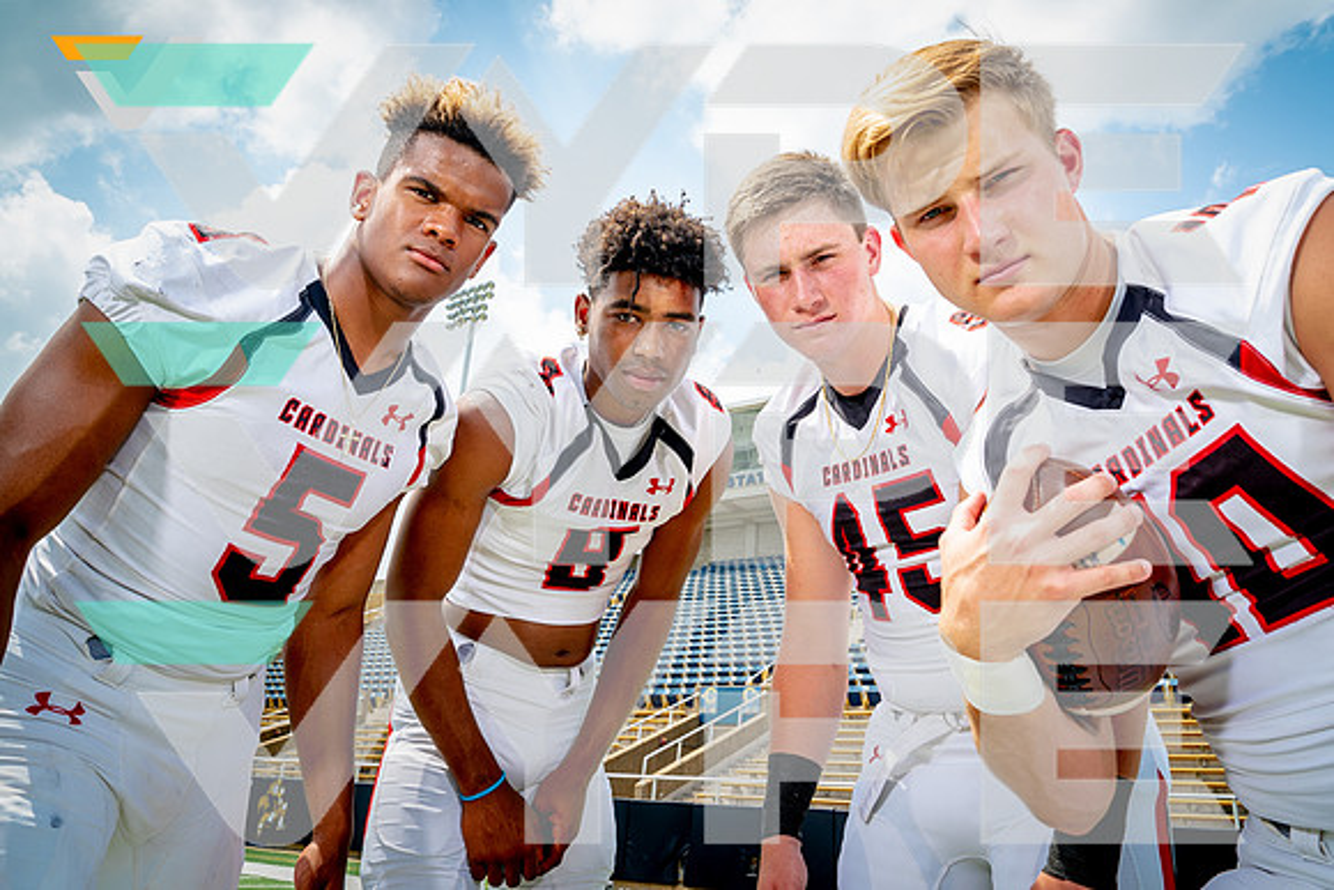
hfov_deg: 69.0
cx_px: 699
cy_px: 405
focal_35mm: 26
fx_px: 970
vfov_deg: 49.2
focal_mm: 24
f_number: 8
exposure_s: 1/125
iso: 100
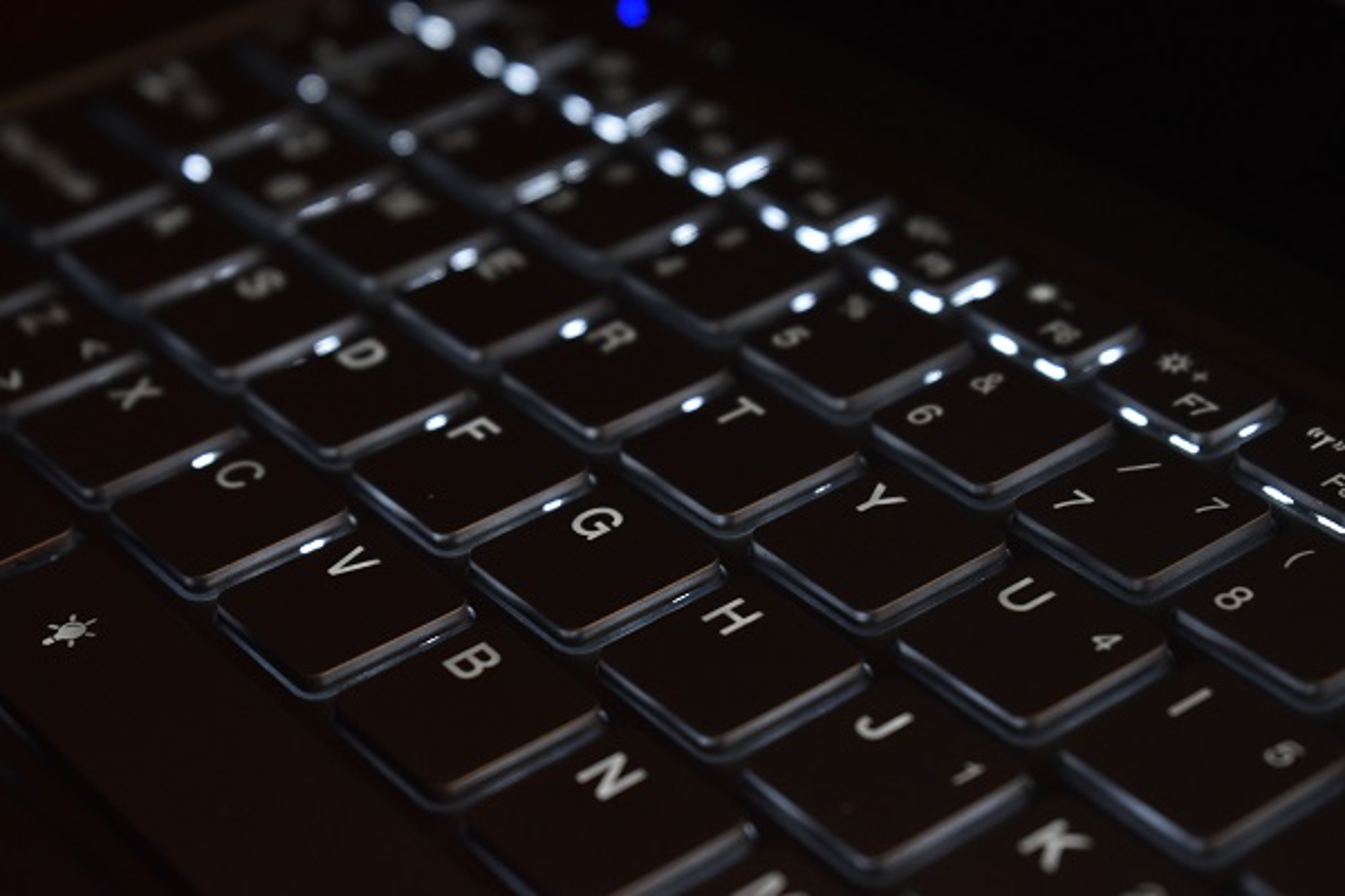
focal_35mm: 82
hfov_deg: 24.6
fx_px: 3082
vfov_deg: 16.6
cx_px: 672
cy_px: 448
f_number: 5.6
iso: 1600
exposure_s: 1/60
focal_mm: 55
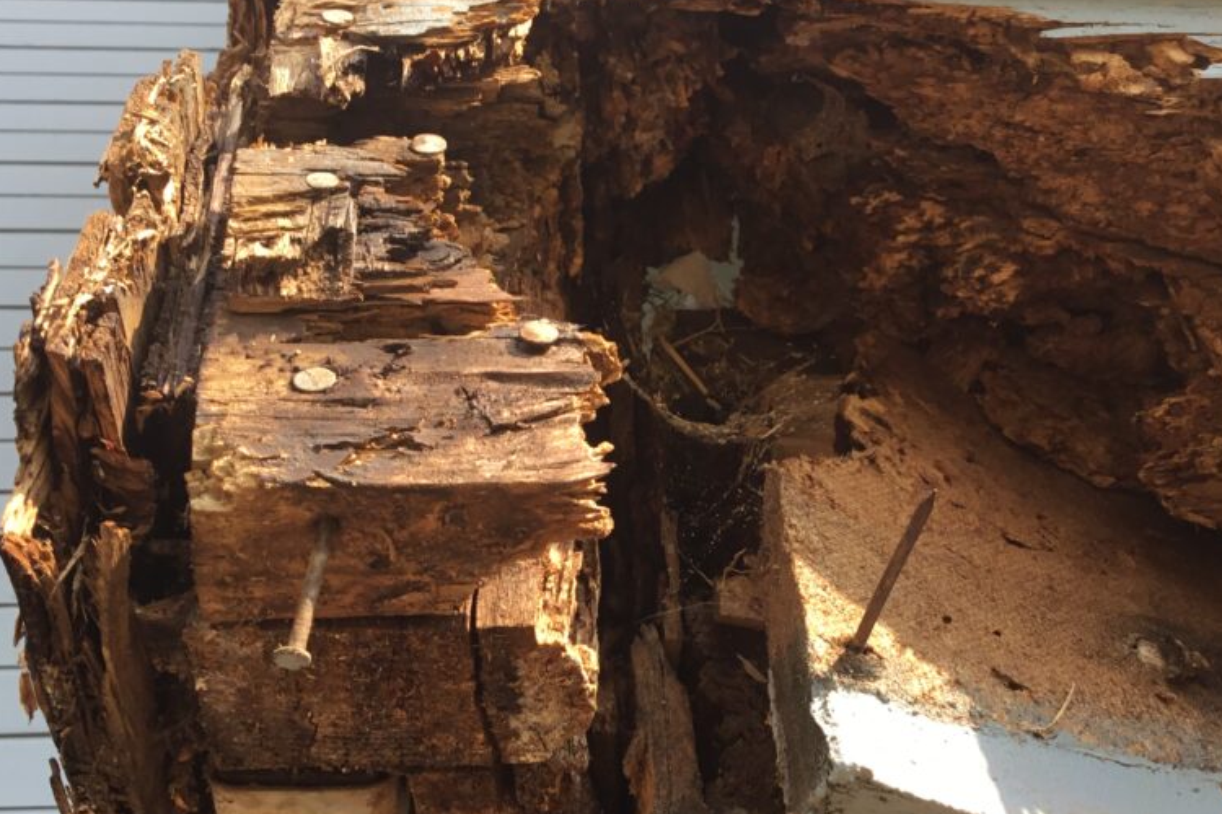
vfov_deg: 30.4
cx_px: 666
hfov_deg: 44.5
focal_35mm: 44
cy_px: 501
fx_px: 1493
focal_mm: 3.3
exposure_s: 1/297
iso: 25
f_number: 2.4
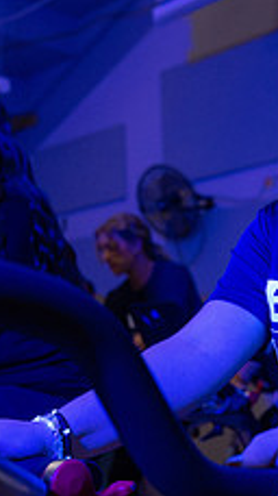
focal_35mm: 64
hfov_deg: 18.5
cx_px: 239
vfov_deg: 32.8
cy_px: 275
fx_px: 840
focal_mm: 24
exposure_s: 1/160
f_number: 2.8
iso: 6400
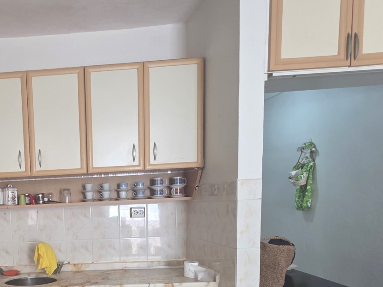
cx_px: 33
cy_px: 243
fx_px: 354
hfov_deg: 50.0
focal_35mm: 32
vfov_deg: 41.6
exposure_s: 1/50
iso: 160
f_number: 1.9
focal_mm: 2.2
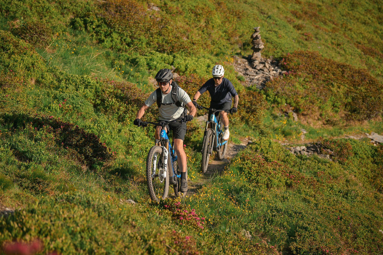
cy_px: 128
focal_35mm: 95
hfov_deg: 21.5
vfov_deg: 14.4
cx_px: 192
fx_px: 1011
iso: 250
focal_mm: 95
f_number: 2.8
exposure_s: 1/5000
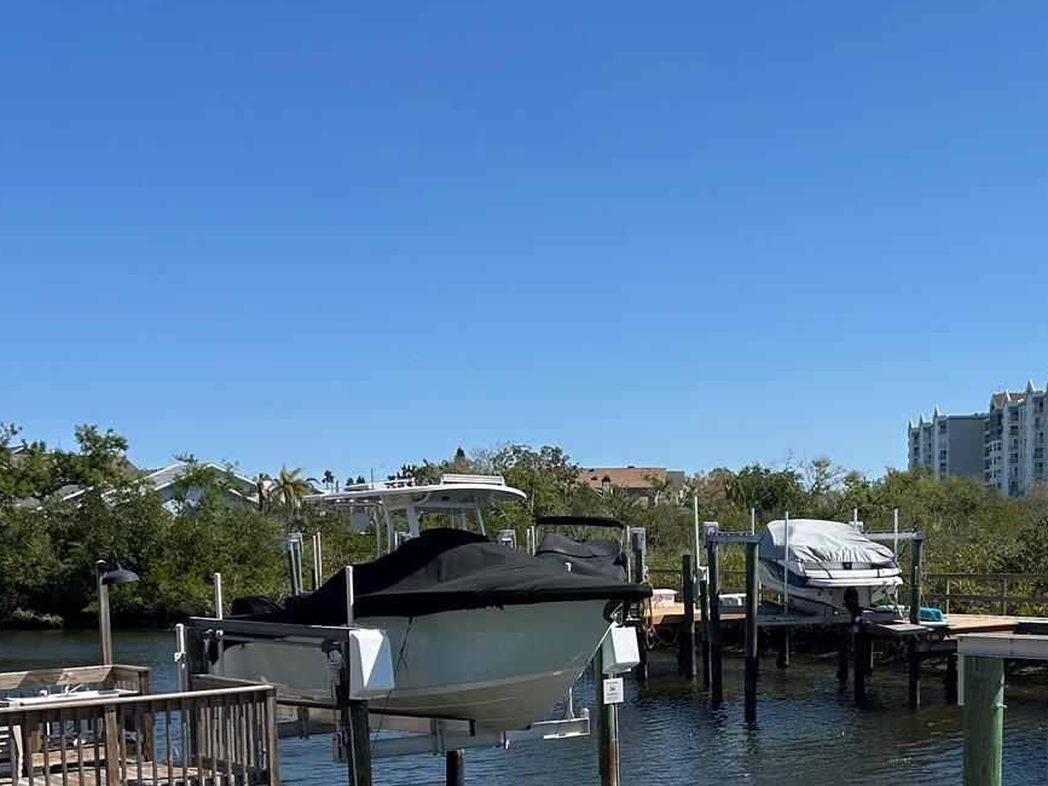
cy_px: 681
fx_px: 1453
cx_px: 776
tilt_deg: -5.1
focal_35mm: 48
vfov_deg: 29.2
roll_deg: +1.4
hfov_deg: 38.7
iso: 50
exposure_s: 1/4630
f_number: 1.5
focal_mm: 5.7
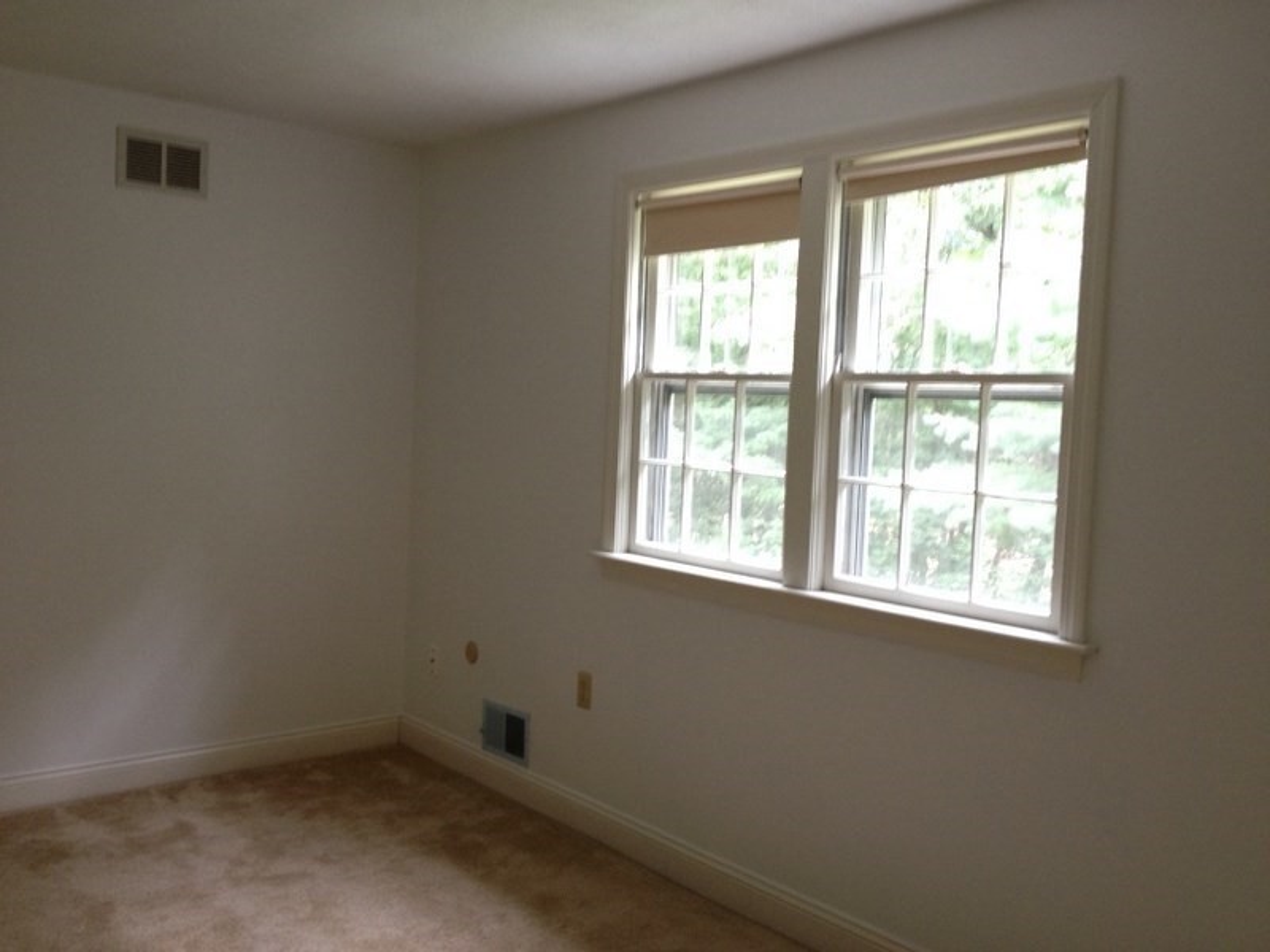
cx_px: 635
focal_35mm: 35
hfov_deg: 52.6
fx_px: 1284
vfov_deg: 40.7
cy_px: 476
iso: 100
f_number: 2.4
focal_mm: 4.28
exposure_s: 1/20
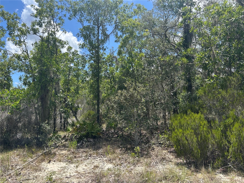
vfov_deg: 53.1
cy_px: 92
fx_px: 183
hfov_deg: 67.3
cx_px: 122
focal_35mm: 26
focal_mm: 5.7
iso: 50
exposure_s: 1/2571
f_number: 1.5
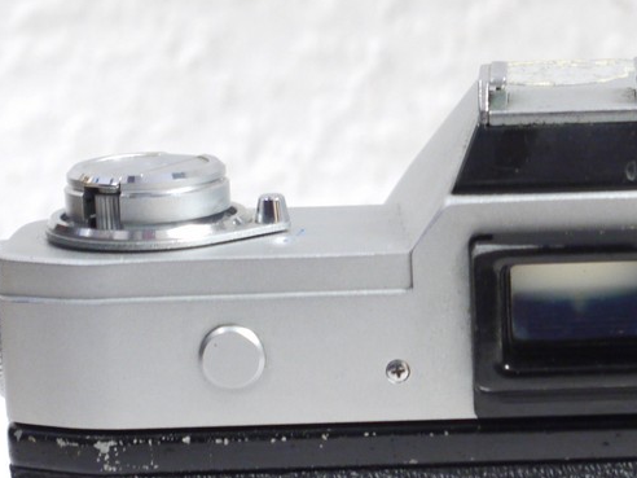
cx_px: 627
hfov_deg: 12.1
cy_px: 517
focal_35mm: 161
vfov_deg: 9.1
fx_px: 2963
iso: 800
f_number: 6.3
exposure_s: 1/6
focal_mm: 33
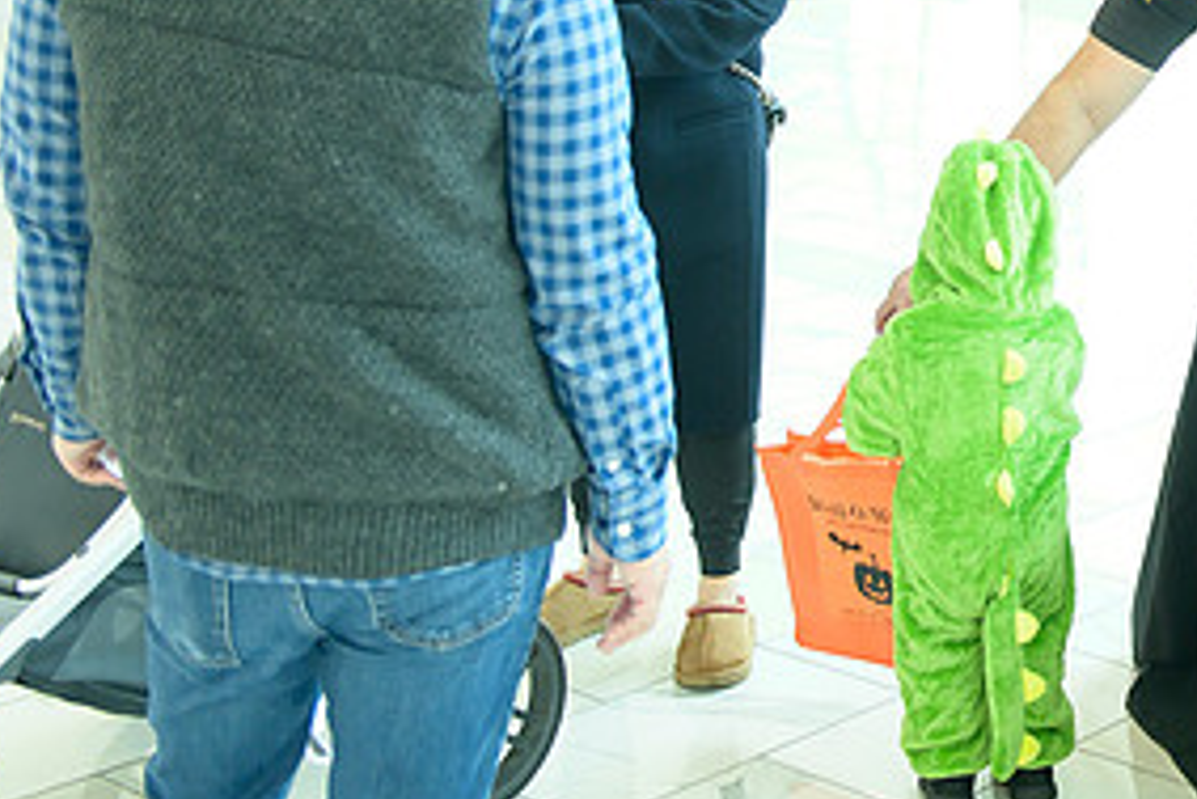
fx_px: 2761
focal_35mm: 83
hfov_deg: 23.1
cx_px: 1299
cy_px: 51
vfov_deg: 16.2
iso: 400
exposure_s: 1/200
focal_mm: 34
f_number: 2.8
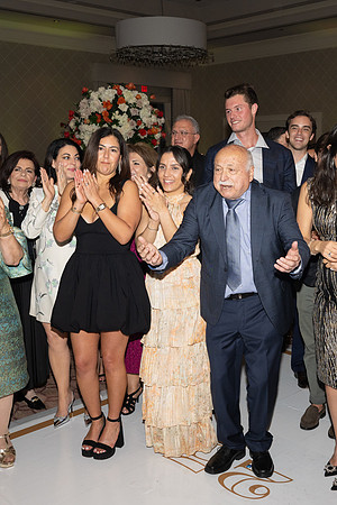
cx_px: 215
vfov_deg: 46.4
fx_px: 590
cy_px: 252
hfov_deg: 31.7
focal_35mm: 42
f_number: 5.6
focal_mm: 28
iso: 800
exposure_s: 1/100
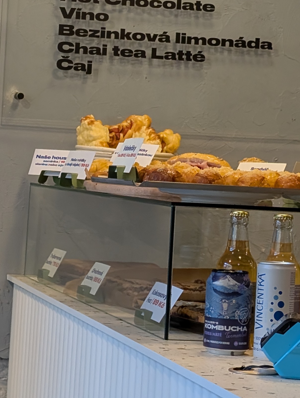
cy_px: 122
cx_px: 143
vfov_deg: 15.7
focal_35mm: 125
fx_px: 1441
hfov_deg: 11.9
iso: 95
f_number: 1.68
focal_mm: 6.9
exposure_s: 1/131
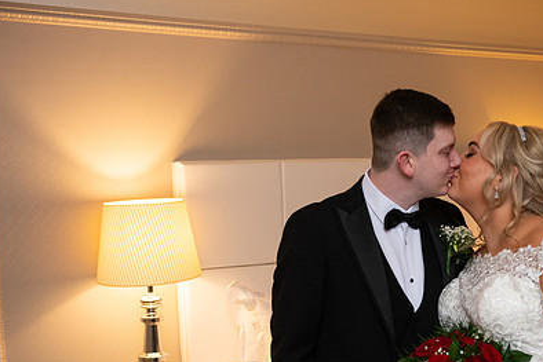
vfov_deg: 25.3
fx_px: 800
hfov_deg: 37.1
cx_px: 365
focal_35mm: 53
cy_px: 258
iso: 800
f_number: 3.5
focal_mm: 36
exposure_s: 1/160
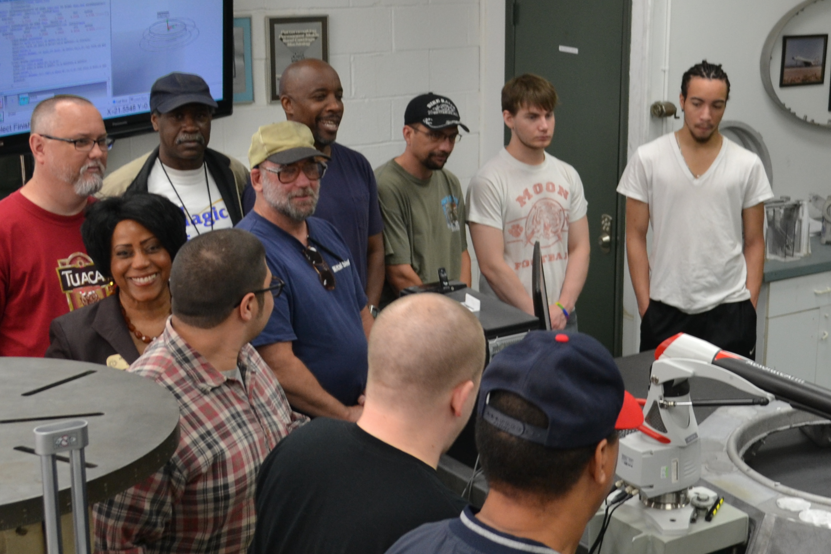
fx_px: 1477
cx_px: 620
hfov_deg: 30.9
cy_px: 259
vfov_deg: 21.2
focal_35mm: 64
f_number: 3.8
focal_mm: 20
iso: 400
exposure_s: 1/60
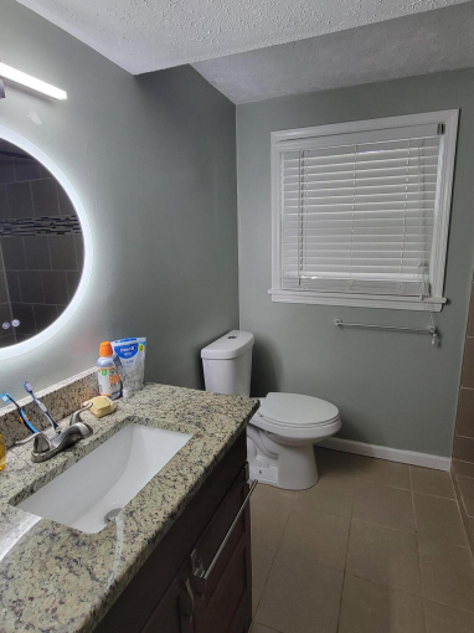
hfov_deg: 74.4
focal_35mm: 17
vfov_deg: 91.0
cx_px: 264
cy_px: 300
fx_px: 311
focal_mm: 2.2
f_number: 2.2
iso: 200
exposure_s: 1/60
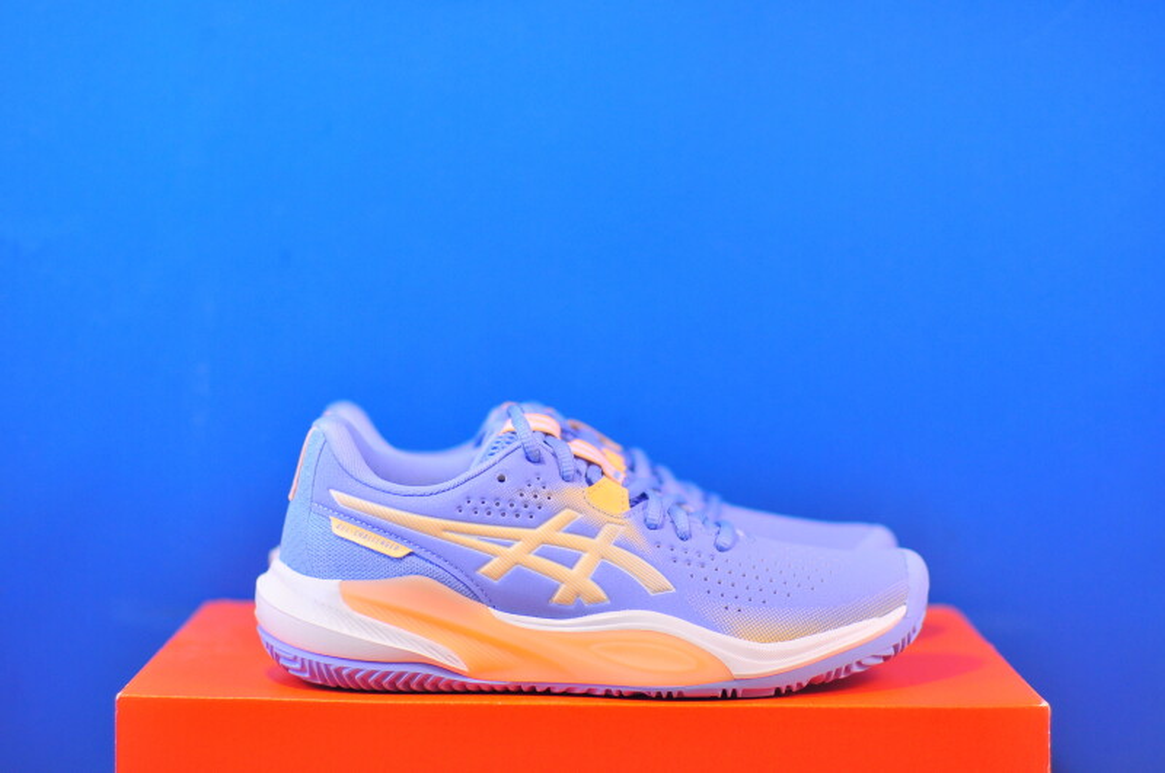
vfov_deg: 18.1
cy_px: 386
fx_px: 2424
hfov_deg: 27.0
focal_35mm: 75
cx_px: 582
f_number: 2
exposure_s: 1/320
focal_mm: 50
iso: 250
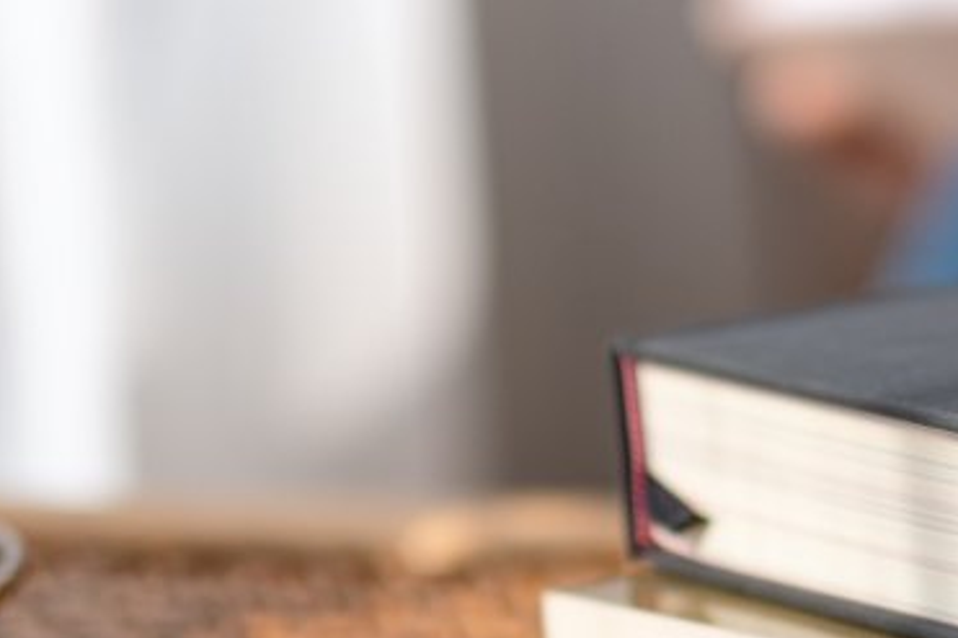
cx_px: 927
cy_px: 301
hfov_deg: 8.8
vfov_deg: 5.9
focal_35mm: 232
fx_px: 6171
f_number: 1.2
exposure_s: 1/6400
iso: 200
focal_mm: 56
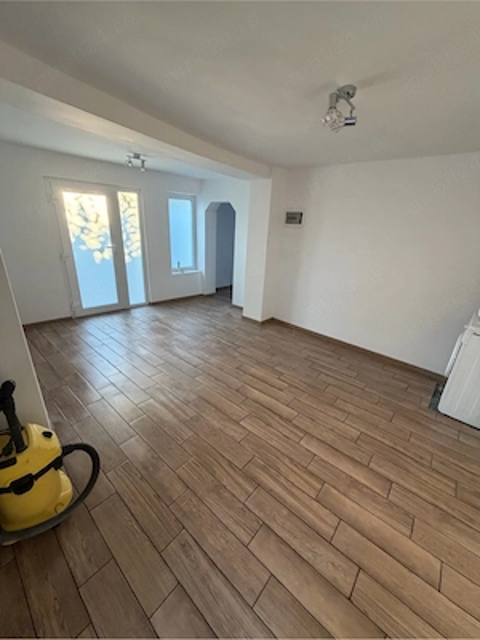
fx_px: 259
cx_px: 240
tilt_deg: -20.1
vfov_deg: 102.1
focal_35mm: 14
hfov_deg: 85.7
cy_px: 320
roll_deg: -2.6
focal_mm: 2.22
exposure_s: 1/121
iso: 320
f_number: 2.2
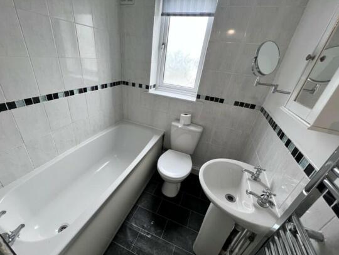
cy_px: 135
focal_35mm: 14
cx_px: 158
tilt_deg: -29.3
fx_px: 137
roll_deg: -5.9
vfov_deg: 85.7
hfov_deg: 101.8
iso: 125
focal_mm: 1.57
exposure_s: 1/99
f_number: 1.8
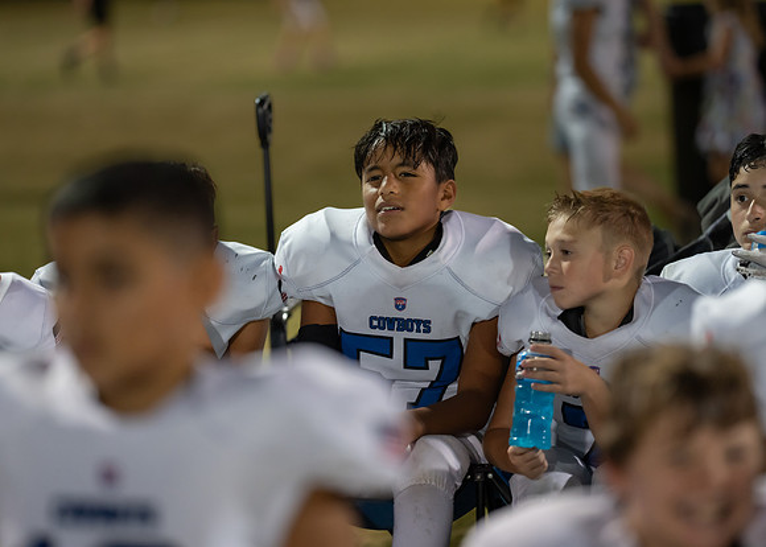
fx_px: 3305
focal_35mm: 152
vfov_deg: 9.5
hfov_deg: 13.2
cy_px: 254
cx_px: 403
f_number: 1.8
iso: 1600
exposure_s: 1/400
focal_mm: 135
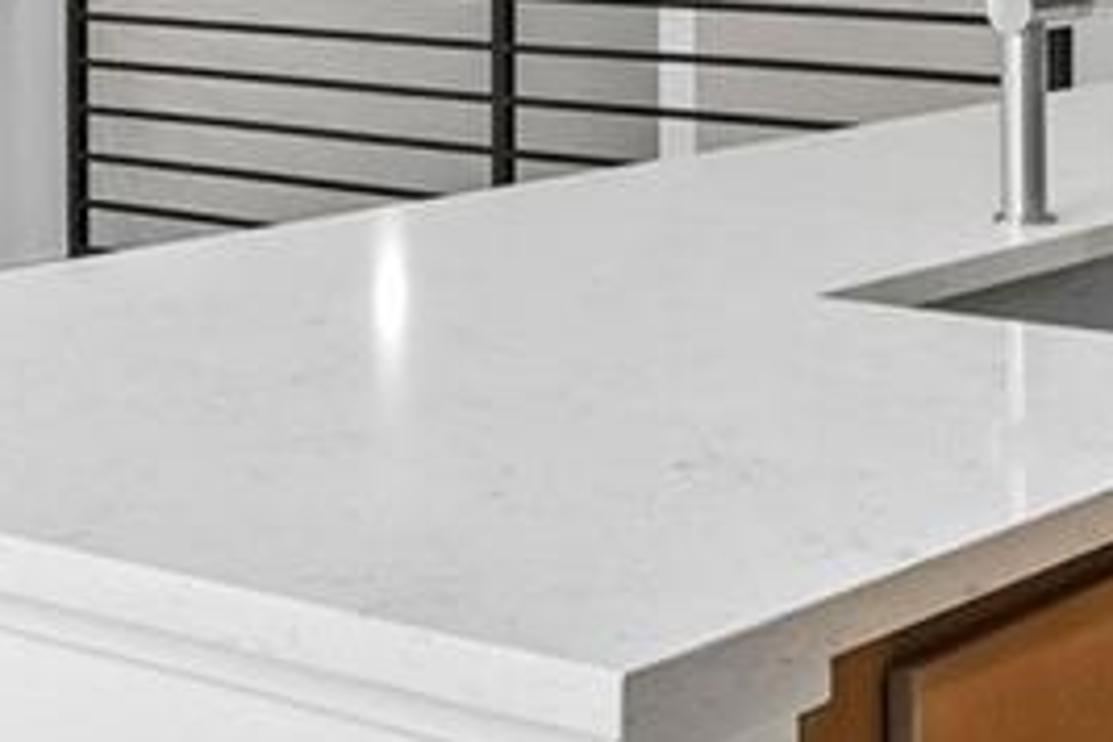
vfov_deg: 14.3
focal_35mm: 91
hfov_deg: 21.6
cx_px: 1100
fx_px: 2813
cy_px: -258
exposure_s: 1/25
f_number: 8
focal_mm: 10
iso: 800
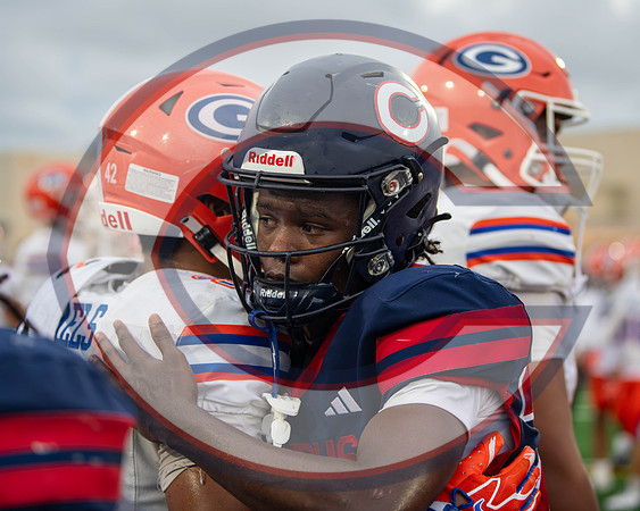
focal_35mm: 91
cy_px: 216
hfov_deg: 21.0
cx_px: 336
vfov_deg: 16.9
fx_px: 1723
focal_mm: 70
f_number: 2.8
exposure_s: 1/1000
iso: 1000
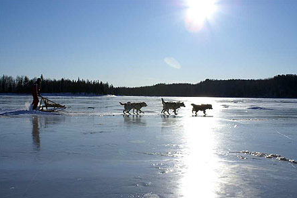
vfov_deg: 31.2
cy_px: 101
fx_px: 355
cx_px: 151
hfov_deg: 45.4
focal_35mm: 43
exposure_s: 1/320
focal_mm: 28
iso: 100
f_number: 11
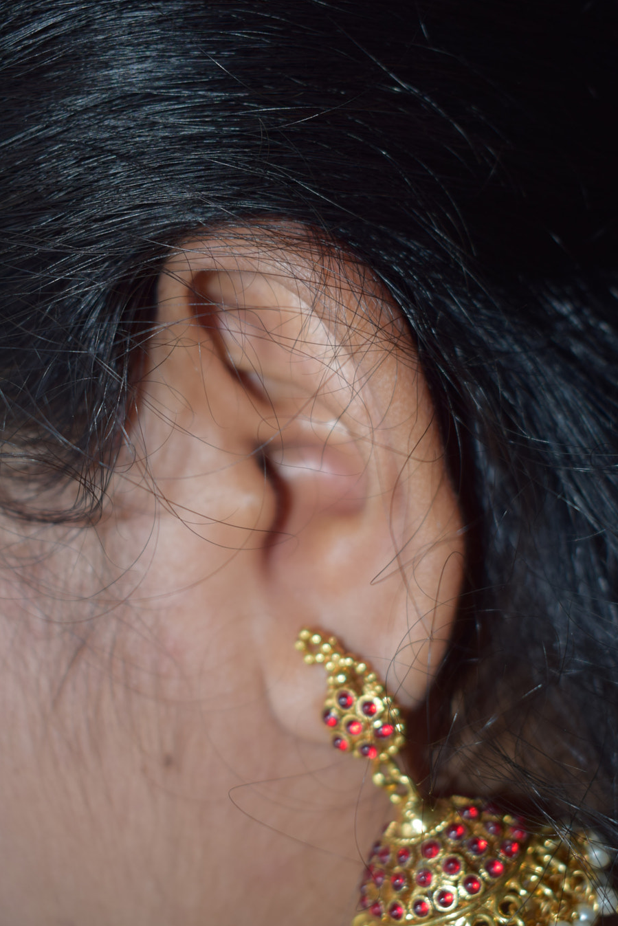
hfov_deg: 23.8
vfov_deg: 35.0
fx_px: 1467
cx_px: 344
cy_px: 536
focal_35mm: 57
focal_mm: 32
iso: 110
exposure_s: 1/60
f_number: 4.5
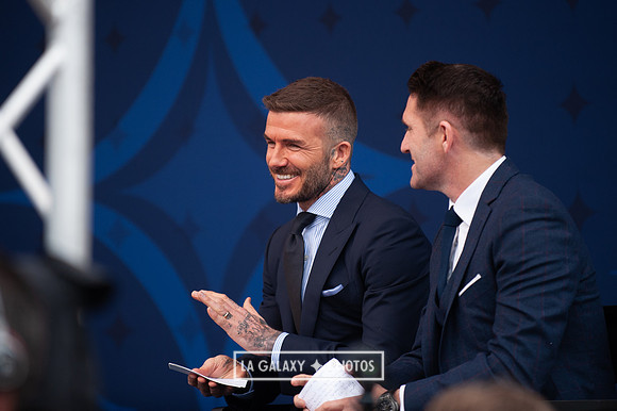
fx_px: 4008
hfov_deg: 8.8
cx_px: 308
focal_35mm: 234
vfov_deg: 5.9
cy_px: 171
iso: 400
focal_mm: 200
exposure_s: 1/1250
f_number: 2.8
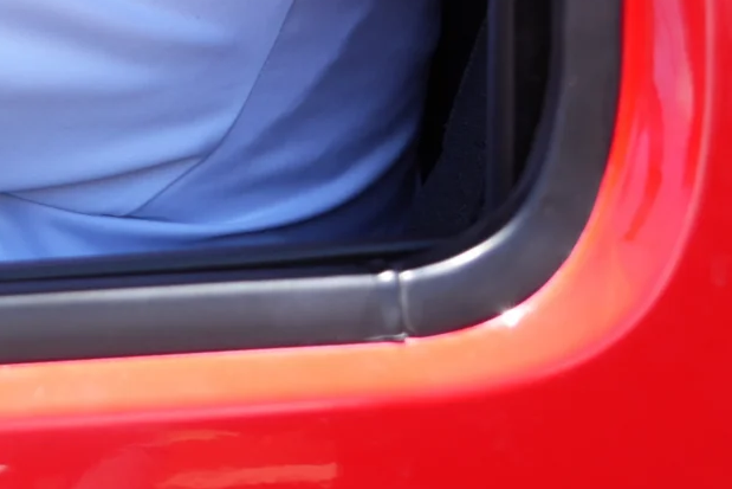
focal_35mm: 182
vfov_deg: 7.3
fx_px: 3701
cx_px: -526
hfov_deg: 10.7
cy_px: -417
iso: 100
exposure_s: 1/125
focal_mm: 44
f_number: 4.5
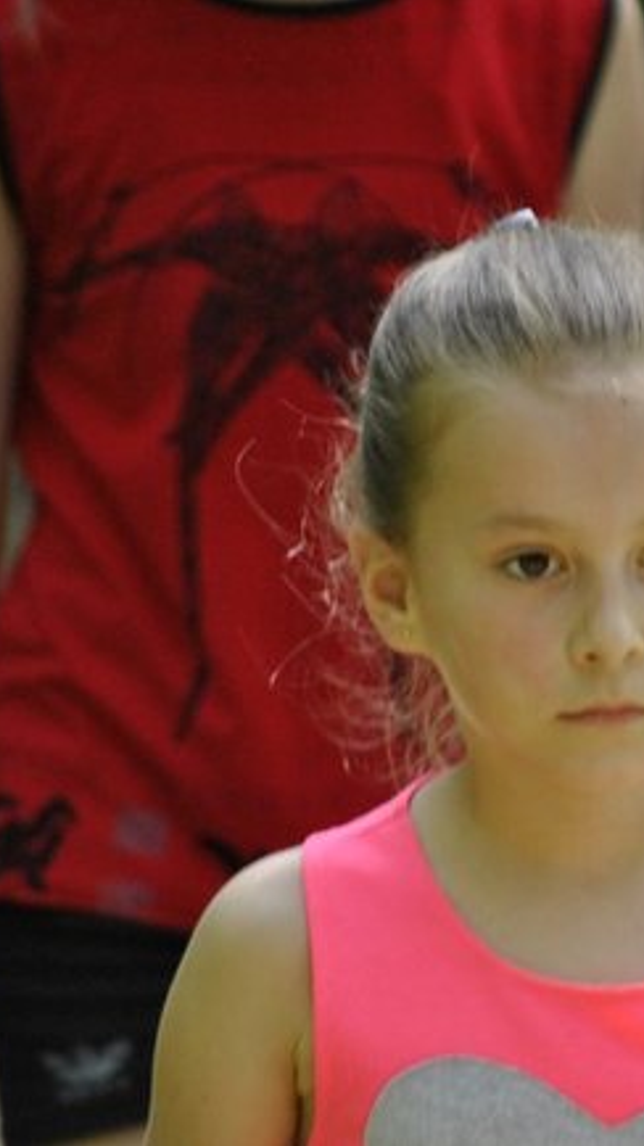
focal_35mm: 472
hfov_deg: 2.6
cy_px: 573
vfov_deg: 4.6
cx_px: 615
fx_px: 14334
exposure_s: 1/160
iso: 800
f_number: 5.6
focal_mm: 200
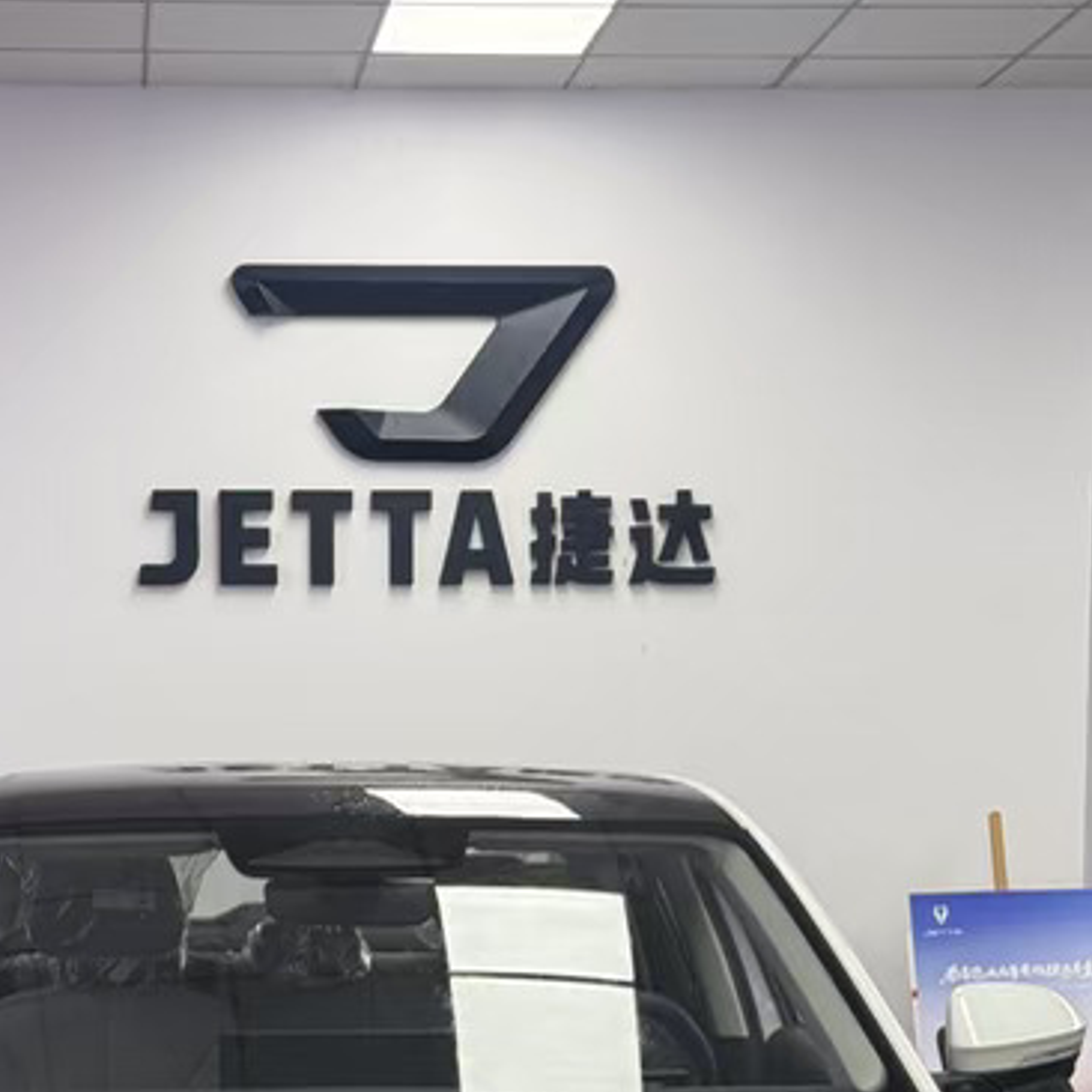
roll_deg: +0.0
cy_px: 1205
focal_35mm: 94
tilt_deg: -6.7
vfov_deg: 17.8
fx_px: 3355
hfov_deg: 18.4
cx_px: 355
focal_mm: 6.76
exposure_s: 1/98
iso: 64
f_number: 1.78
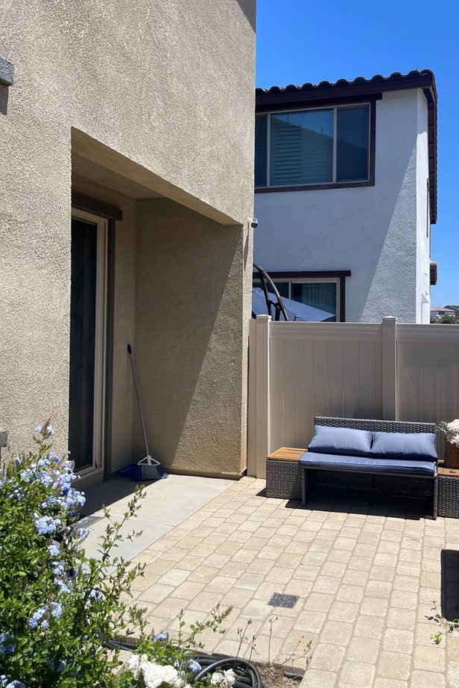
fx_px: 555
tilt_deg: +1.5
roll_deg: -0.1
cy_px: 322
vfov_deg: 63.6
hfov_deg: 44.7
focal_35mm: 29
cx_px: 274
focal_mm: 5.1
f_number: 1.6
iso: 32
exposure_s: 1/4049
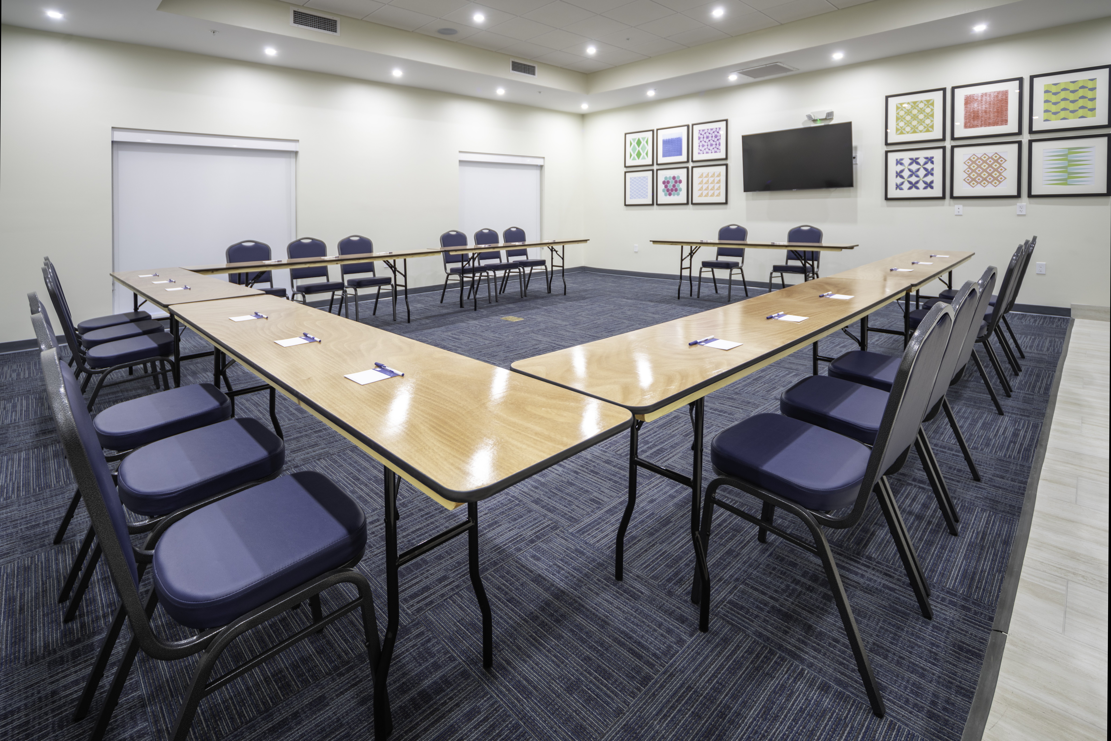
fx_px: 463
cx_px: 556
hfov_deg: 100.4
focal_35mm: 15
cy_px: 370
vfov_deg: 77.3
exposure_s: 1/2
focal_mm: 15
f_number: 4.8
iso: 100
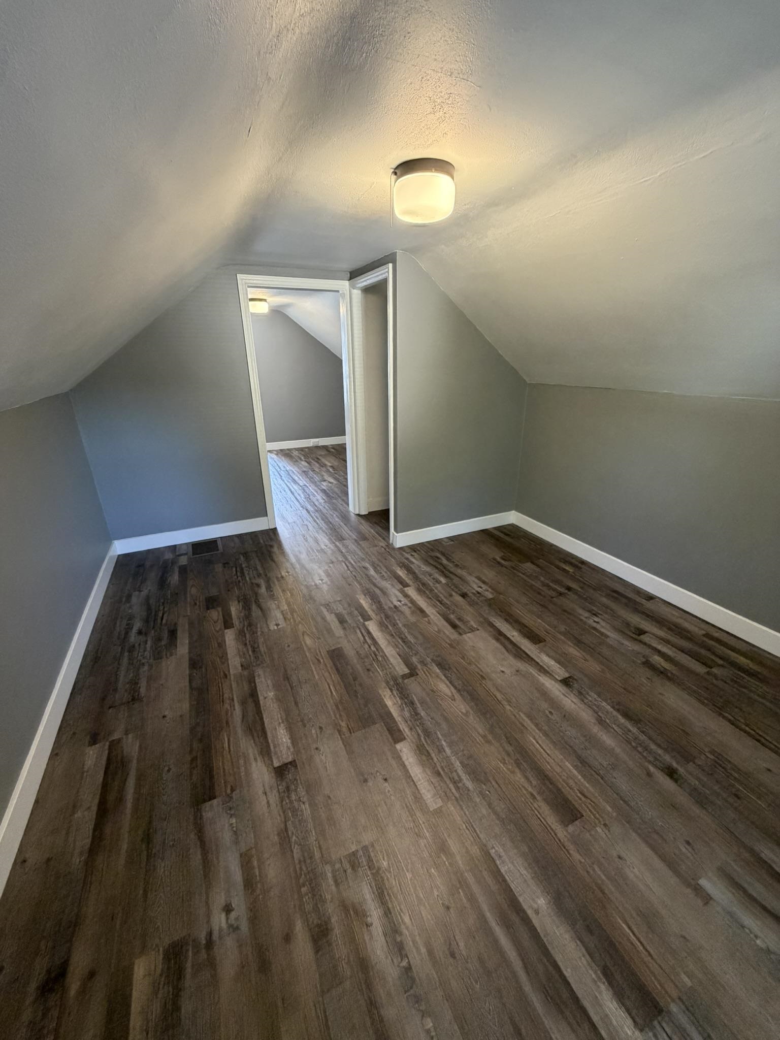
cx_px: 390
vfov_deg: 102.1
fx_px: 421
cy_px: 520
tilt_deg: -22.3
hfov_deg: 85.7
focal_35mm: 14
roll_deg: +0.7
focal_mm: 2.22
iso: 320
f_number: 2.2
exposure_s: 1/60
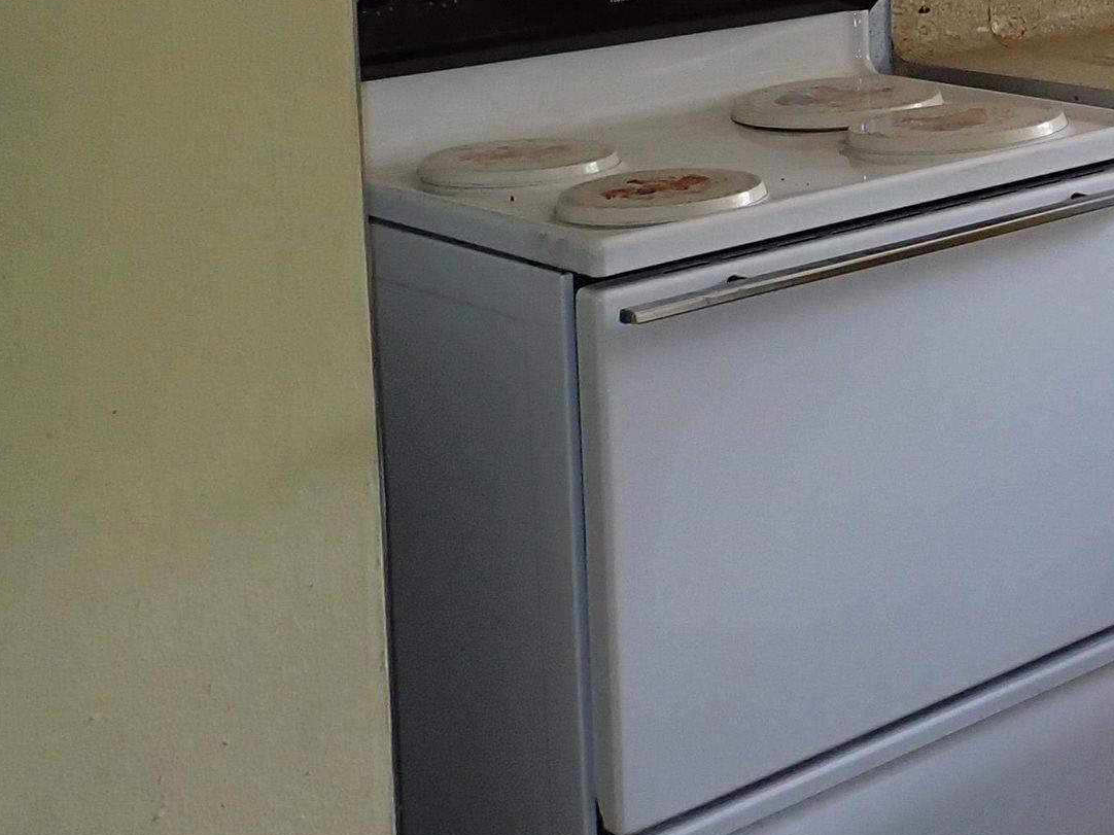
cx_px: 1528
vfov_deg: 19.5
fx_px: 2284
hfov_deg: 23.5
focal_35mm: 71
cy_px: -155
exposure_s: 1/30
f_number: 2.8
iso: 200
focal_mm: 4.5
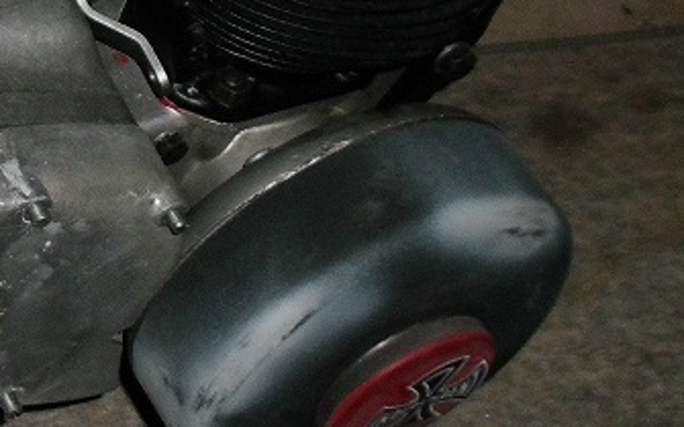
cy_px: -243
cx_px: -204
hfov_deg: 17.2
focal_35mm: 114
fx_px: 2124
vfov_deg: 11.0
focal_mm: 6.3
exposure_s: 1/60
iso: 100
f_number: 2.9
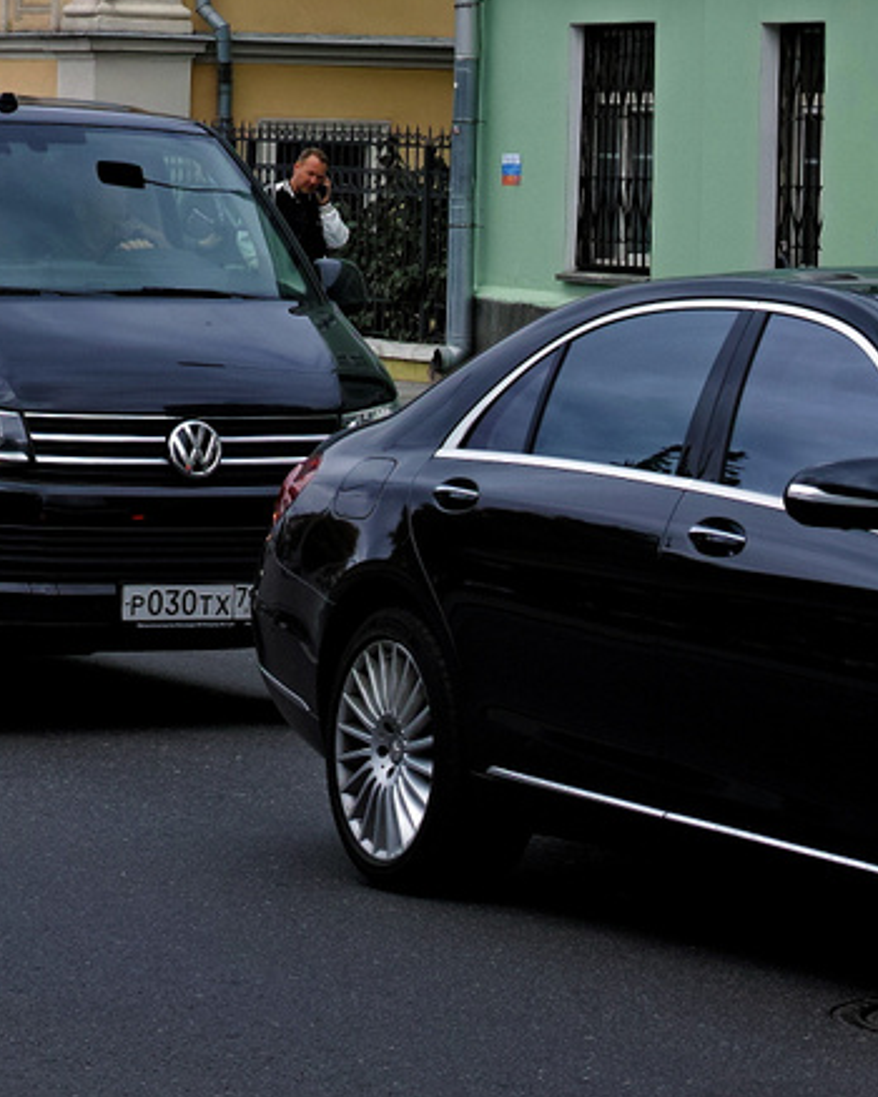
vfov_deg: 11.0
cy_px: 141
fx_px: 5648
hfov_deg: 8.9
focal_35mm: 174
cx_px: 374
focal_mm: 30
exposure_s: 1/250
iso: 100
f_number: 5.6
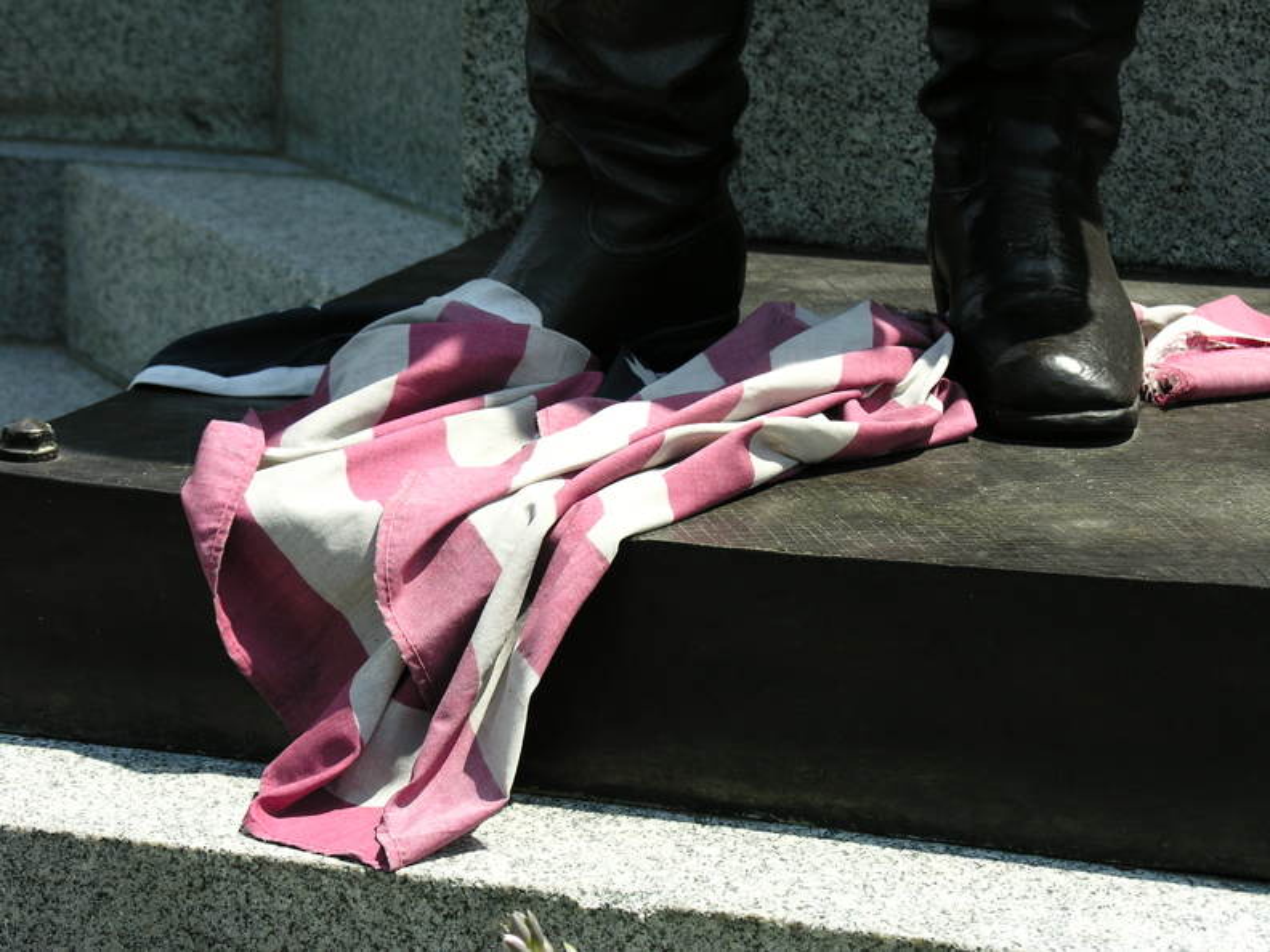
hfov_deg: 18.9
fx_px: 3816
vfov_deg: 14.2
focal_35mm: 104
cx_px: 635
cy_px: 476
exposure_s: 1/273
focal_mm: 26.5
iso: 50
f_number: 4.7
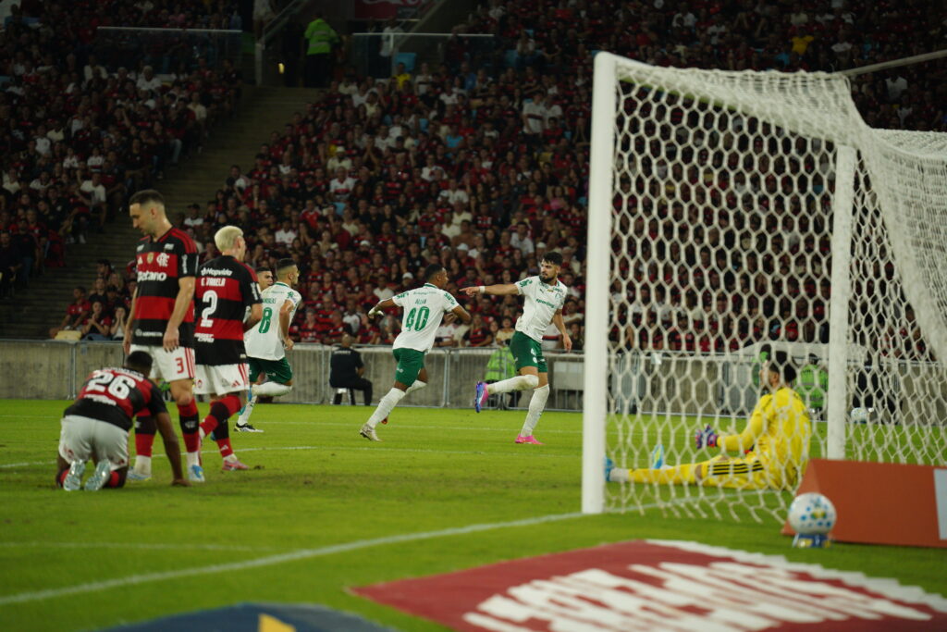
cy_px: 316
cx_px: 474
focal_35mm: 180
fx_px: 4735
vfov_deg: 7.6
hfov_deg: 11.4
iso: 1600
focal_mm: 180
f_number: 2.8
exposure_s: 1/2000
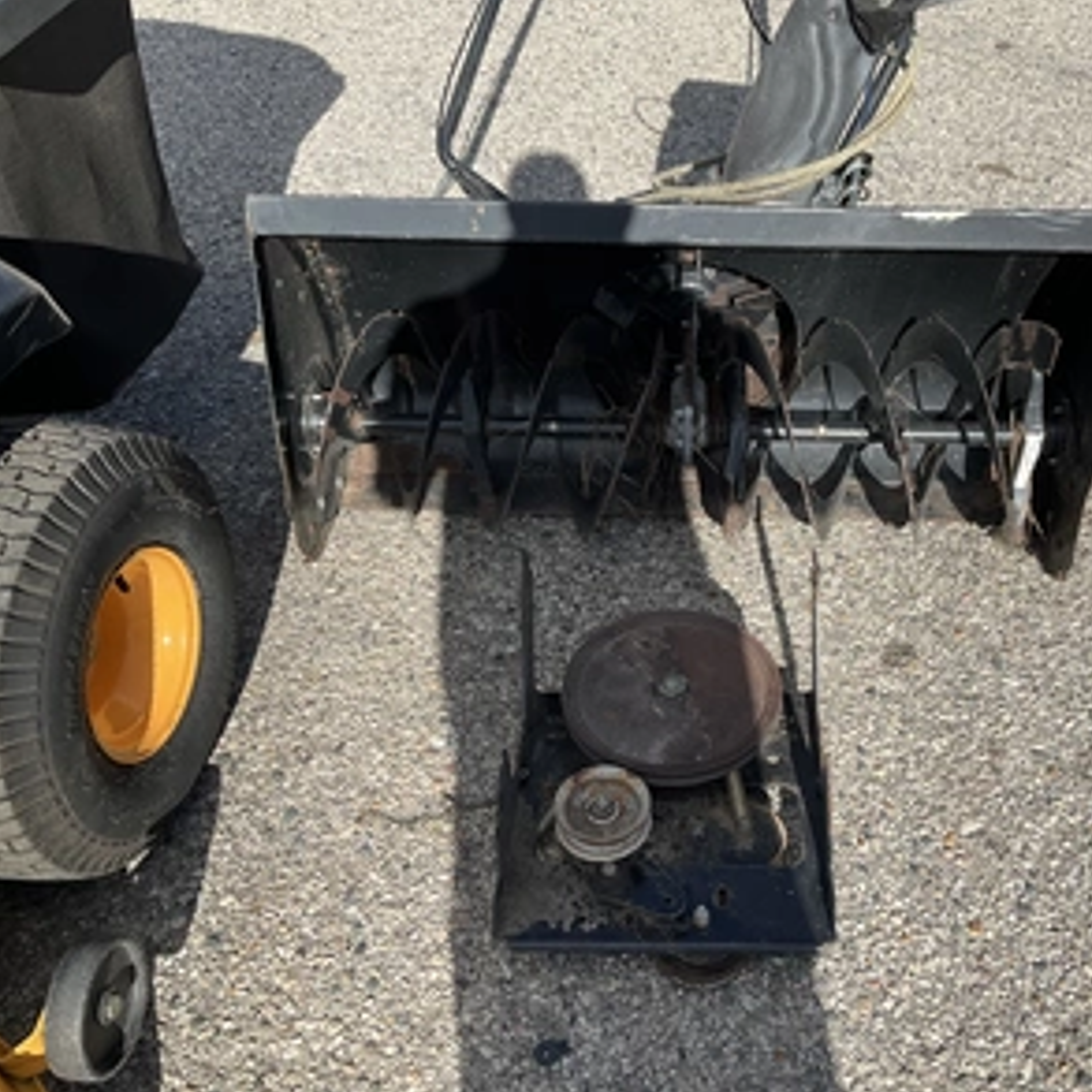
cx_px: 678
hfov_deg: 46.8
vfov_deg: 47.2
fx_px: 1249
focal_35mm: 35
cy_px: 555
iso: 25
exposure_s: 1/1577
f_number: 1.8
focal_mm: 3
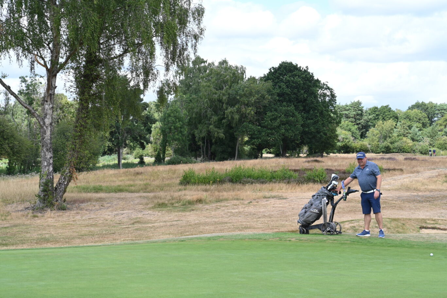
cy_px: 149
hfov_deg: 28.9
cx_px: 224
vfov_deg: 19.4
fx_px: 869
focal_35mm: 70
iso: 200
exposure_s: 1/100
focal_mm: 70
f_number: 13
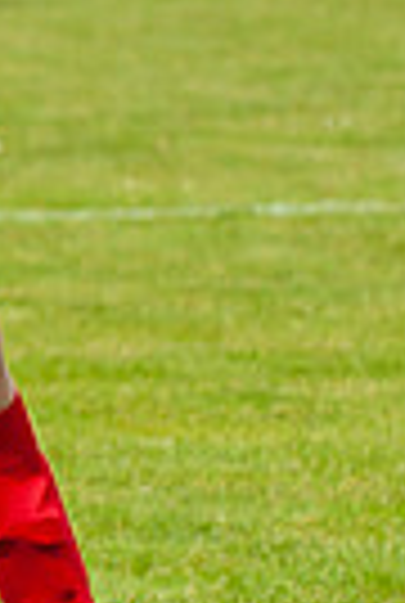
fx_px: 12960
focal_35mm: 772
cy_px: 156
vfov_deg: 2.7
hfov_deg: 1.8
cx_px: -853
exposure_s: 1/3200
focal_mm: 140
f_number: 4.5
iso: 400
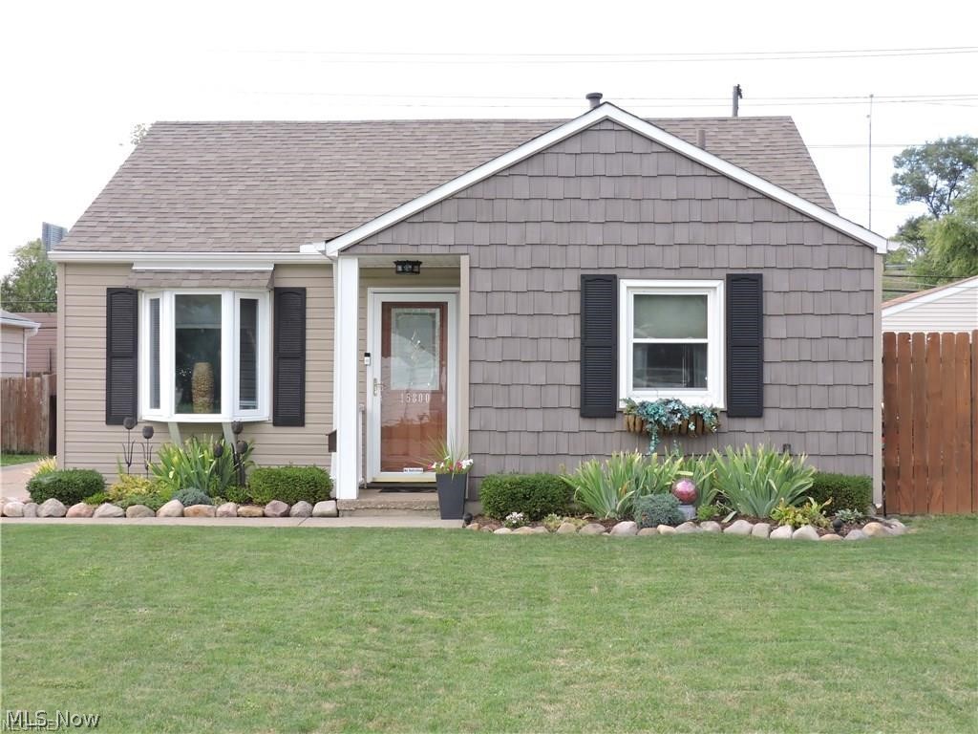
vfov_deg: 30.9
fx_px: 1328
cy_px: 367
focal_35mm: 47
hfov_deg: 40.4
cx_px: 489
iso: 320
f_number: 3.5
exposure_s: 1/640
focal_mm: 8.4
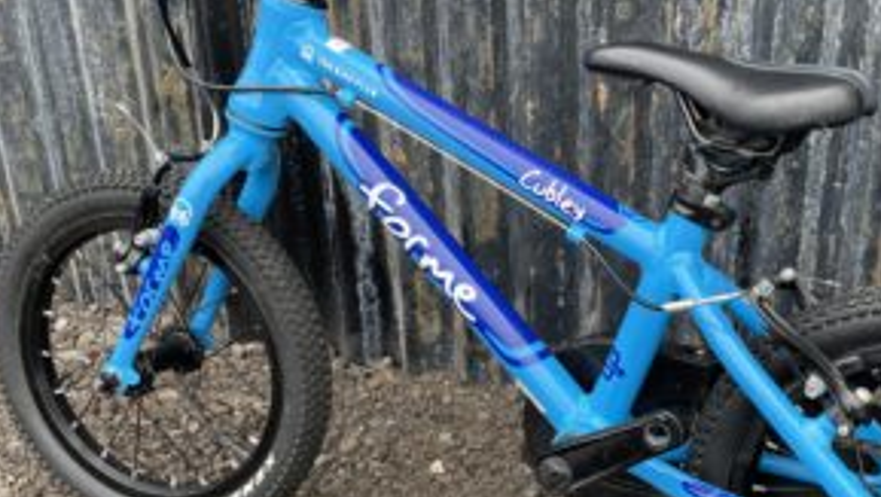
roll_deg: -0.3
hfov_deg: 43.0
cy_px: 299
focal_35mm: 47
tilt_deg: -25.3
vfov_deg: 25.4
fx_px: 1099
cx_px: 604
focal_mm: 4.2
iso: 32
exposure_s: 1/269
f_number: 1.6
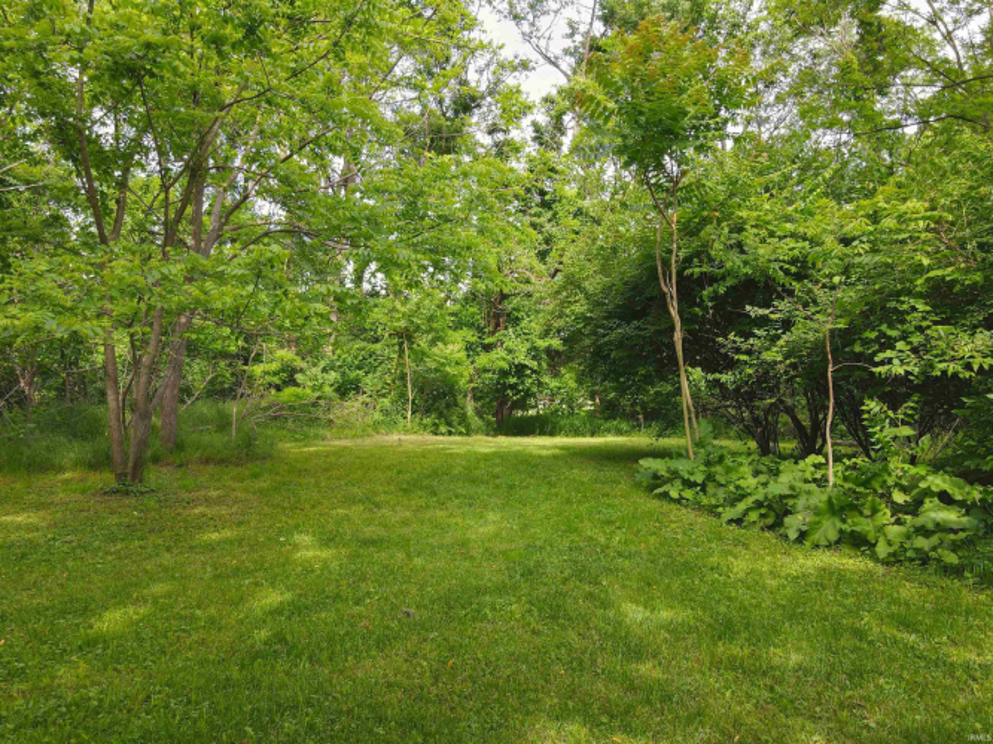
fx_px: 688
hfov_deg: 71.6
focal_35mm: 24
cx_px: 496
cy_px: 372
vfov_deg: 56.8
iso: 100
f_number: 2.8
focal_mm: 4.5
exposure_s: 1/60
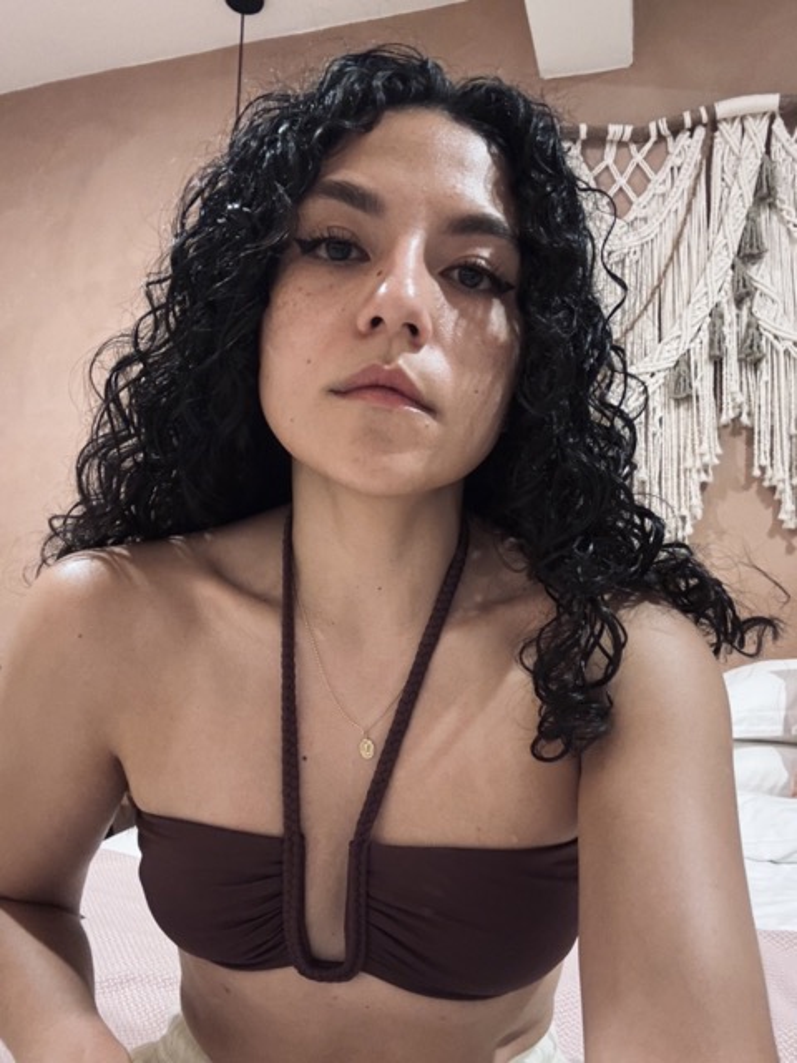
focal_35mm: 23
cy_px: 532
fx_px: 706
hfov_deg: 58.9
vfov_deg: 73.9
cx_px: 398
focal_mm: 2.69
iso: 500
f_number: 1.9
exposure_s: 1/20
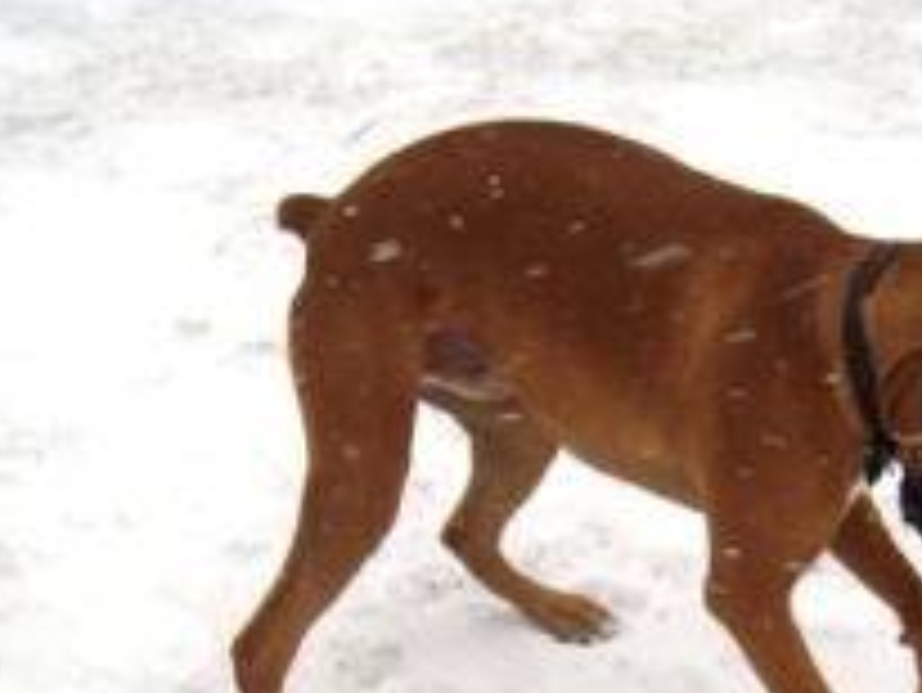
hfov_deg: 23.3
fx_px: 2212
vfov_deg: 17.4
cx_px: 684
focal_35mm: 83
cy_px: 666
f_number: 3.5
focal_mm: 6.4
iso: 64
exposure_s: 1/312
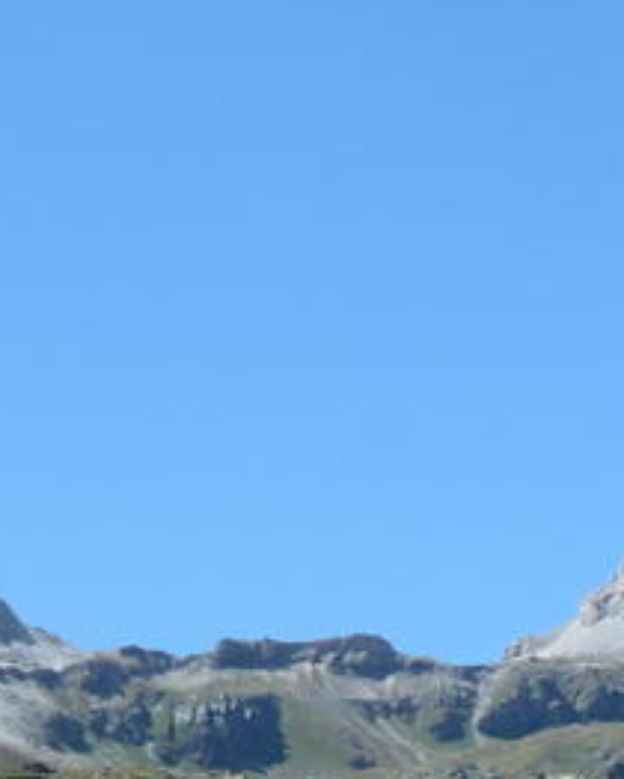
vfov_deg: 9.3
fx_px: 4704
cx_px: 1545
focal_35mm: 204
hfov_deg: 7.1
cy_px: 996
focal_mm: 14
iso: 200
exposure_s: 1/1000
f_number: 5
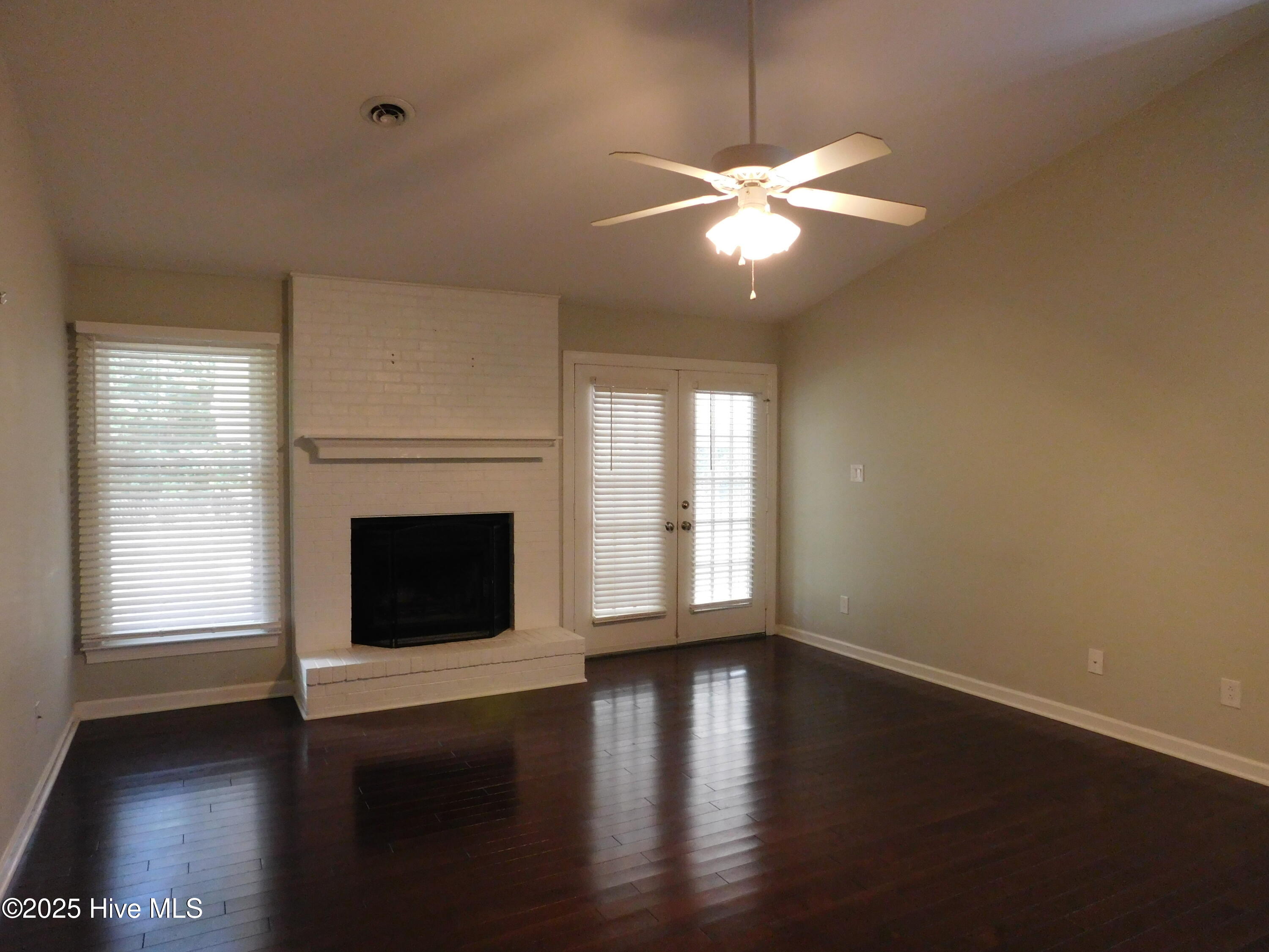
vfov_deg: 58.9
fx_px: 843
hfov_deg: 73.9
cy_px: 476
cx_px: 634
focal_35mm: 23
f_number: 3
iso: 400
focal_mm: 4
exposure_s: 1/20
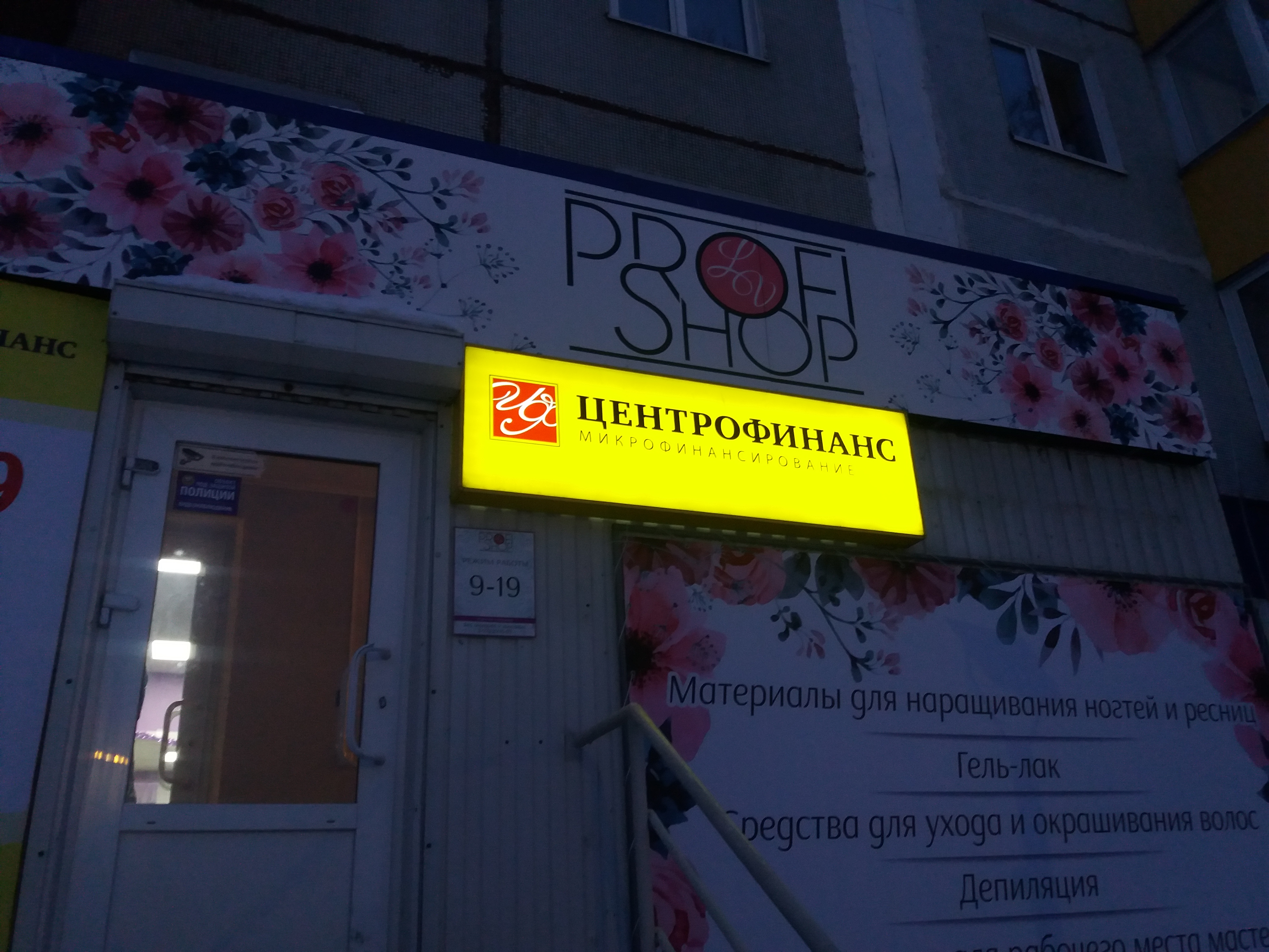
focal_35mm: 28
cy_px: 476
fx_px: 1026
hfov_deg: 63.4
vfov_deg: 49.7
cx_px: 634
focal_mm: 3.7
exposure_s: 1/17
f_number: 1.9
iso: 200
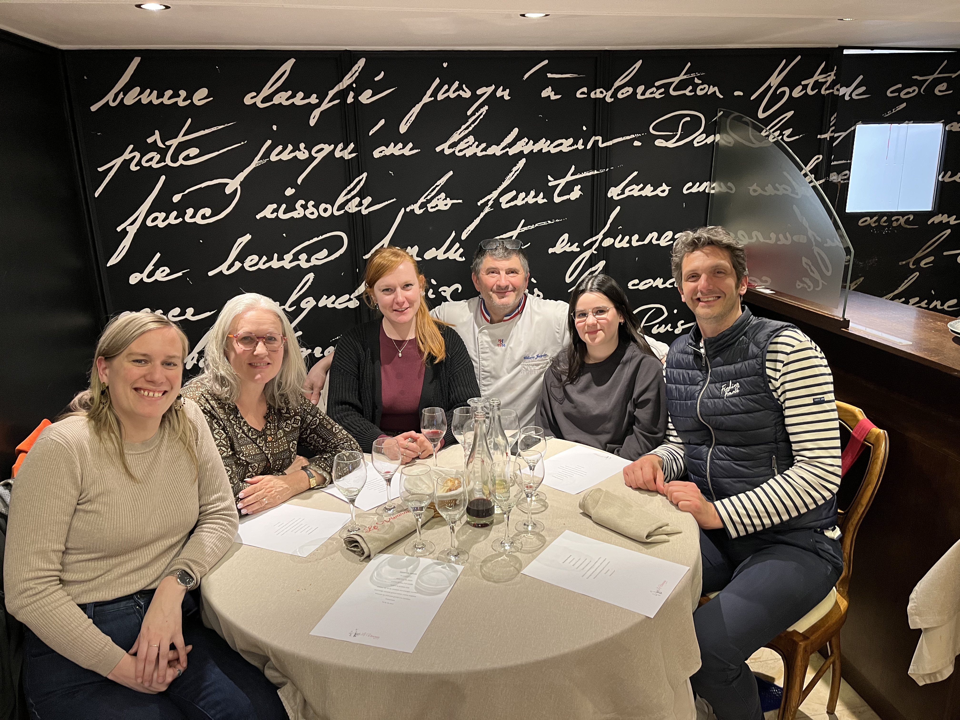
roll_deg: +1.5
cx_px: 480
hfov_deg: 67.3
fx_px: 721
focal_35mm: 26
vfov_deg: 53.1
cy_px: 360
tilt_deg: -16.9
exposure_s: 1/50
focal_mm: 5.1
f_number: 1.6
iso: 250
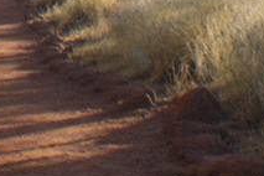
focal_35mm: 174
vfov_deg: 7.8
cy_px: -10
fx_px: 1276
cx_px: 68
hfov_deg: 11.8
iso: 200
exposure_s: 1/640
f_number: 4.5
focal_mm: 37
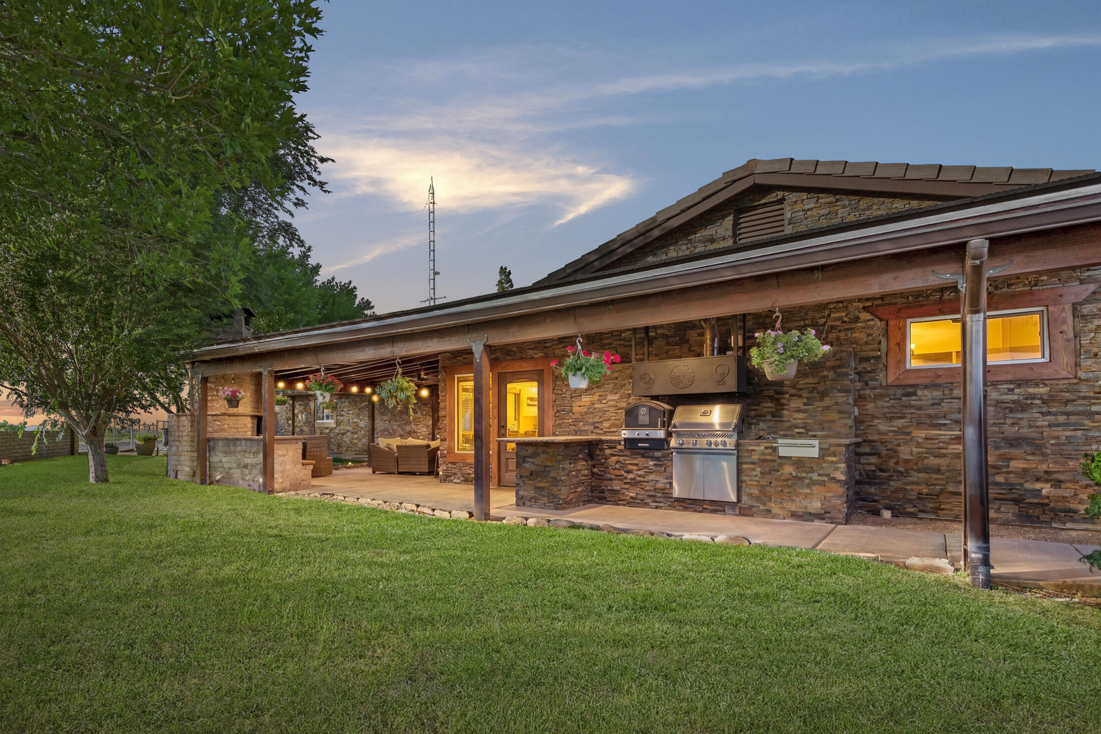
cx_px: 426
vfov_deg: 64.2
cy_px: 424
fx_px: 581
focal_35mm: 19
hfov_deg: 85.5
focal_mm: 14
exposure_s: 1/200
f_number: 9
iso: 250
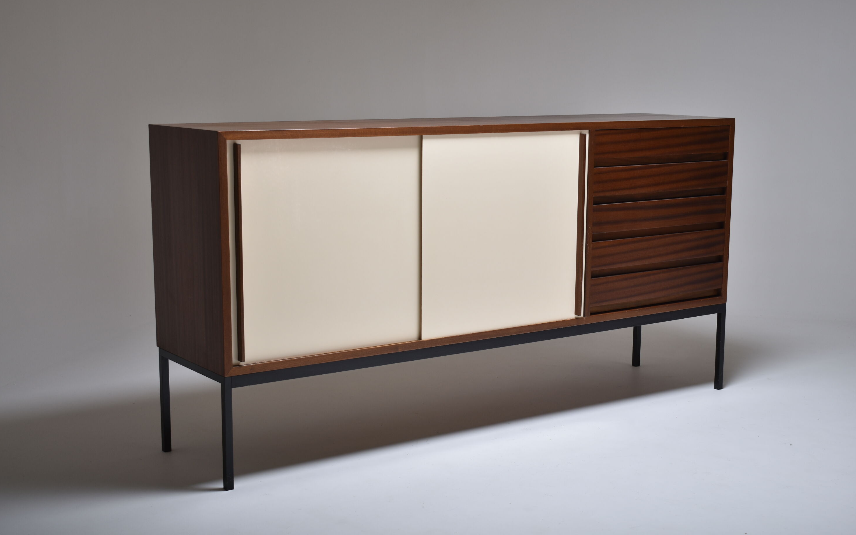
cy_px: 287
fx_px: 1236
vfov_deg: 24.4
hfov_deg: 38.2
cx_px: 433
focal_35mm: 53
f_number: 4.5
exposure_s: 1/200
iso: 100
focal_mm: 34
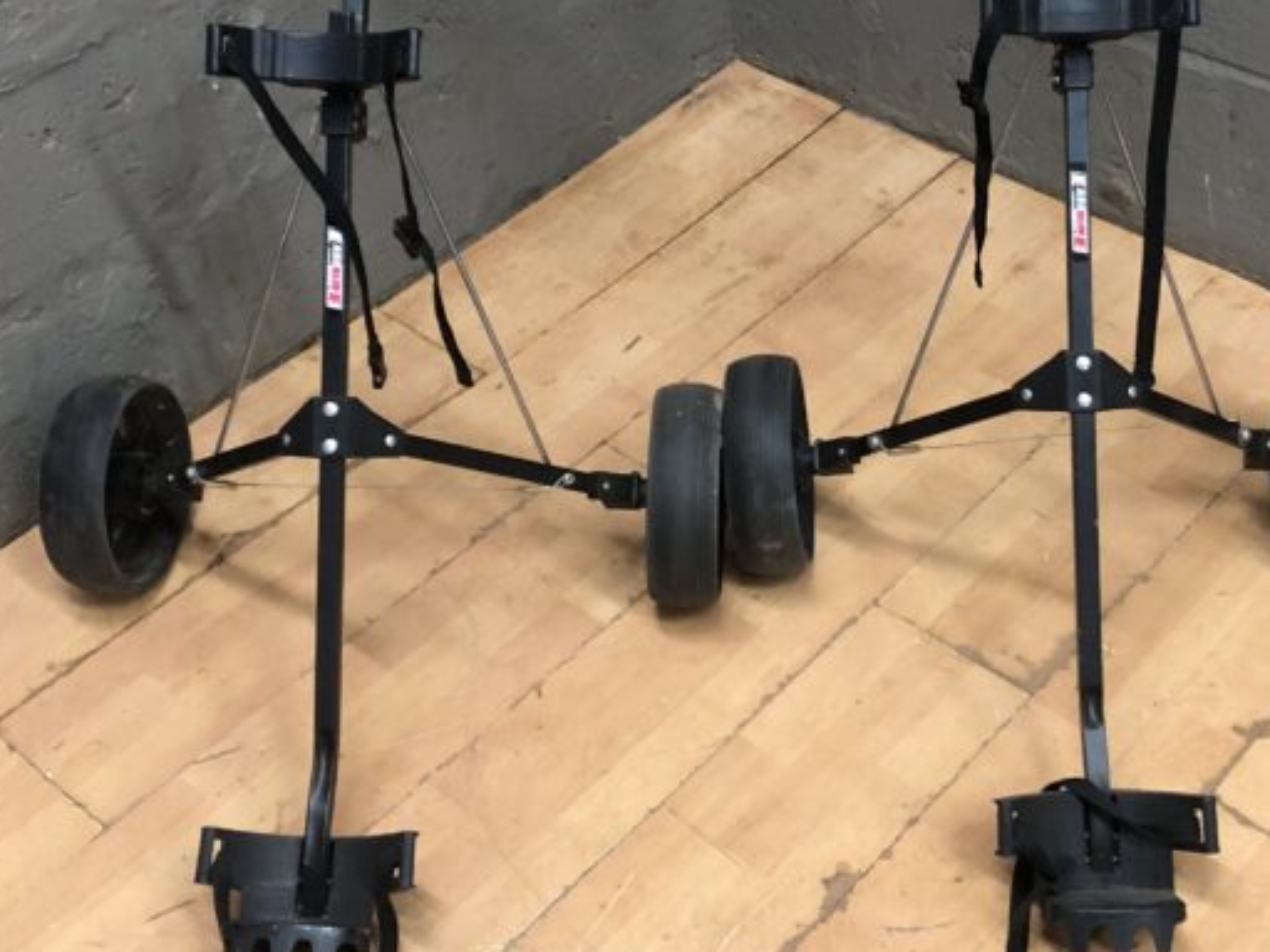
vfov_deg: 25.9
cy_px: 290
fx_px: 2055
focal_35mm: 56
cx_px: 737
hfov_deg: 34.3
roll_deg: +2.2
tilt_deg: -38.8
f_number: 1.8
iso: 100
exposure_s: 1/14
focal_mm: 3.99
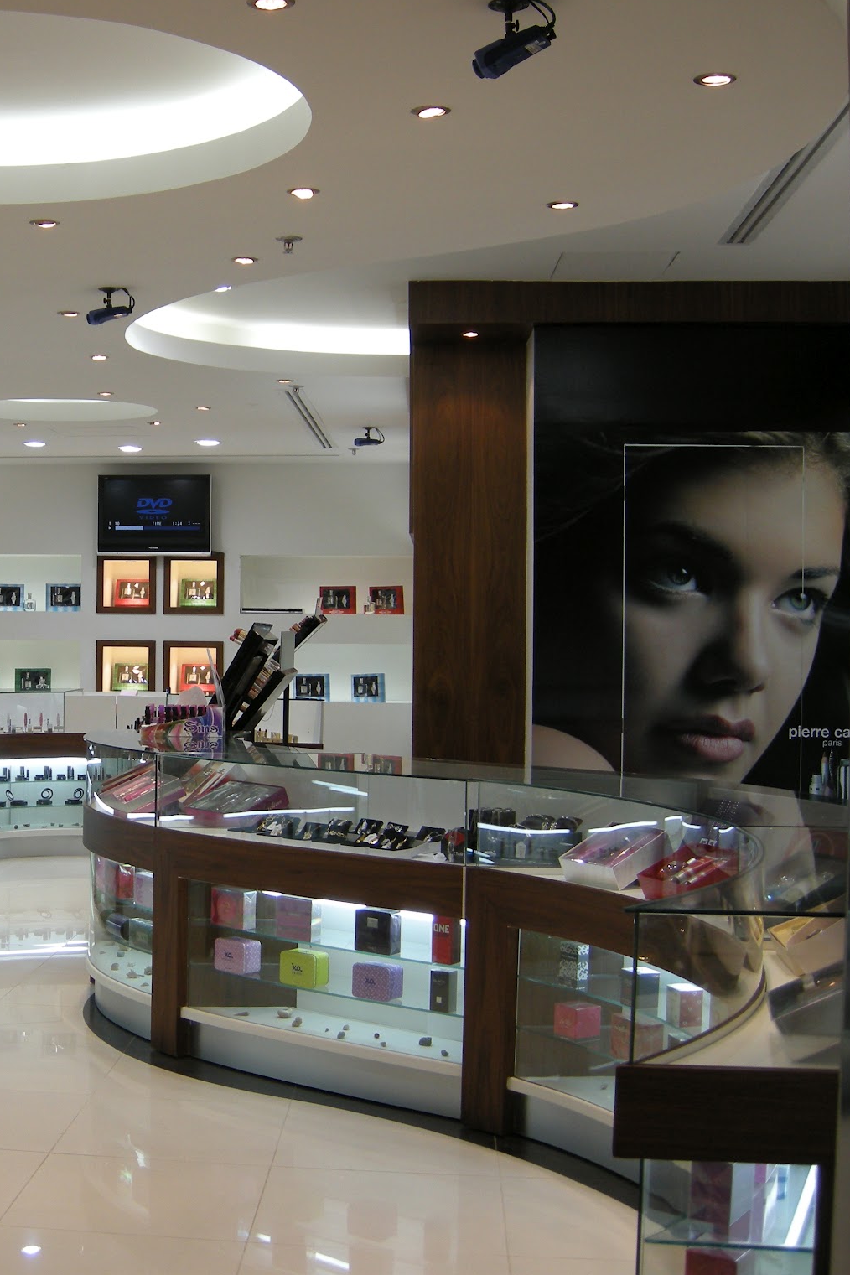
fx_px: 1735
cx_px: 151
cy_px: 633
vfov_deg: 40.3
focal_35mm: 49
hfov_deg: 26.9
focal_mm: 7.5
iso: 80
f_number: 2.7
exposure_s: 1/62
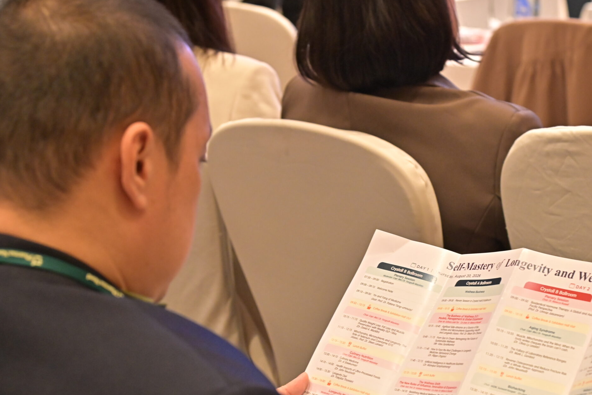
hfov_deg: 20.0
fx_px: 1677
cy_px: 267
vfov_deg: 13.4
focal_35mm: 102
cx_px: 355
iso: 5000
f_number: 5.6
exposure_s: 1/80
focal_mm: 75
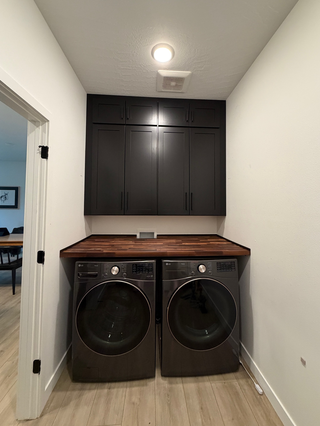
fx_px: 185
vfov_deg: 98.0
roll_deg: +0.5
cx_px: 164
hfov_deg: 81.7
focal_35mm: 15
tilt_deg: +1.8
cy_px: 200
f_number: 2.2
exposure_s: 1/60
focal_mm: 2.22
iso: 320
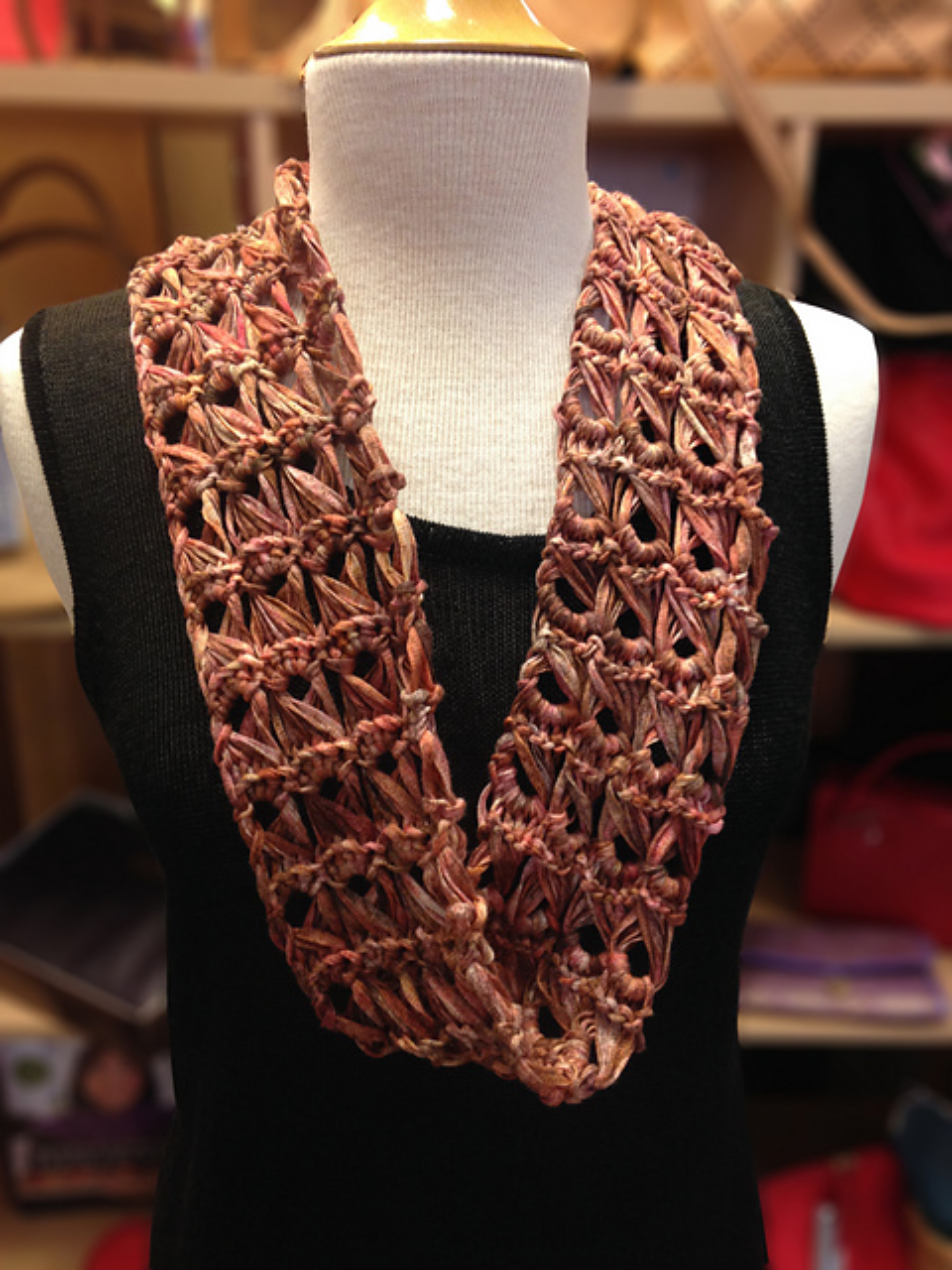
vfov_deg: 55.4
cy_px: 635
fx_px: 1210
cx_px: 476
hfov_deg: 42.9
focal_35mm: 33
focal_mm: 4.12
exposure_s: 1/20
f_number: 2.4
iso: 125
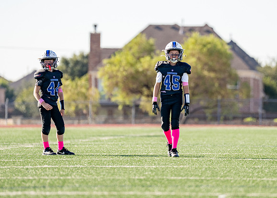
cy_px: 77
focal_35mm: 337
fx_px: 2652
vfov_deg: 4.3
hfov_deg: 6.0
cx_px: 171
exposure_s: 1/2000
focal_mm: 200
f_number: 2.8
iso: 160
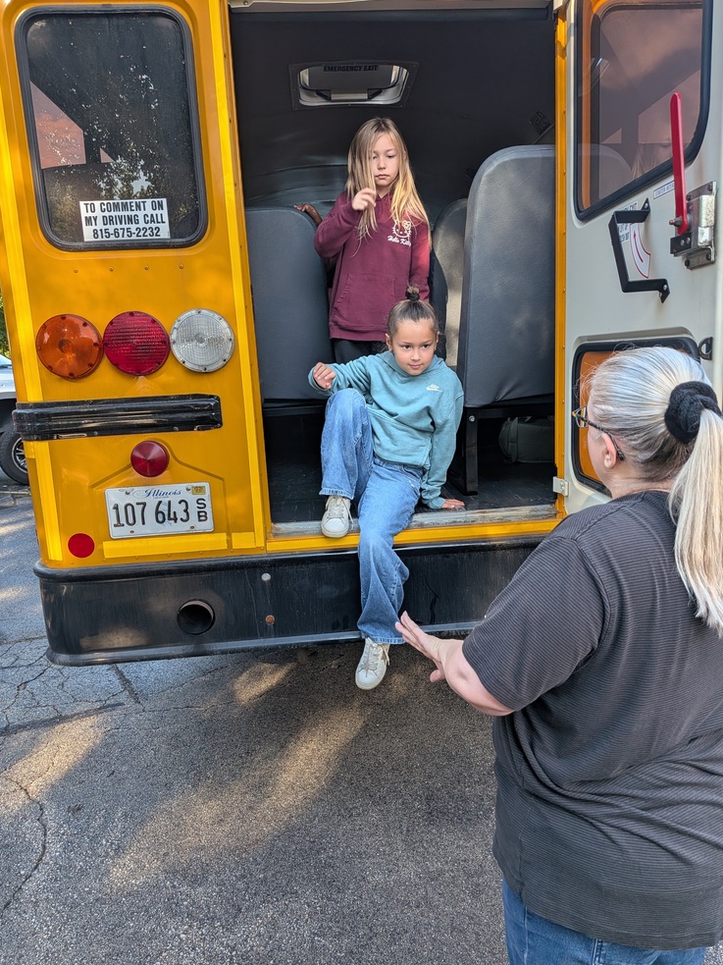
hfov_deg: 54.9
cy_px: 495
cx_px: 368
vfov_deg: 69.4
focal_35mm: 25
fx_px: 696
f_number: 1.7
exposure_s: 1/218
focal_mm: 4.53
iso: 46
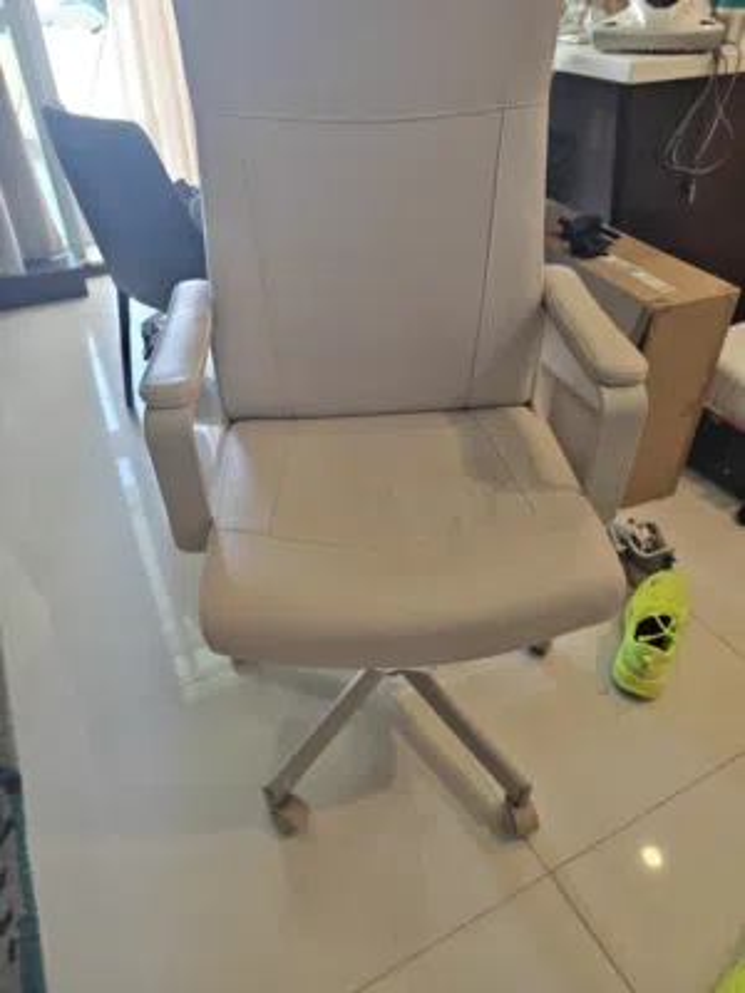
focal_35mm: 23
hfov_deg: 58.9
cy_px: 496
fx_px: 660
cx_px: 372
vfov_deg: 73.9
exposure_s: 1/73.5
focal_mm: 6.62
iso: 50
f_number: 1.67
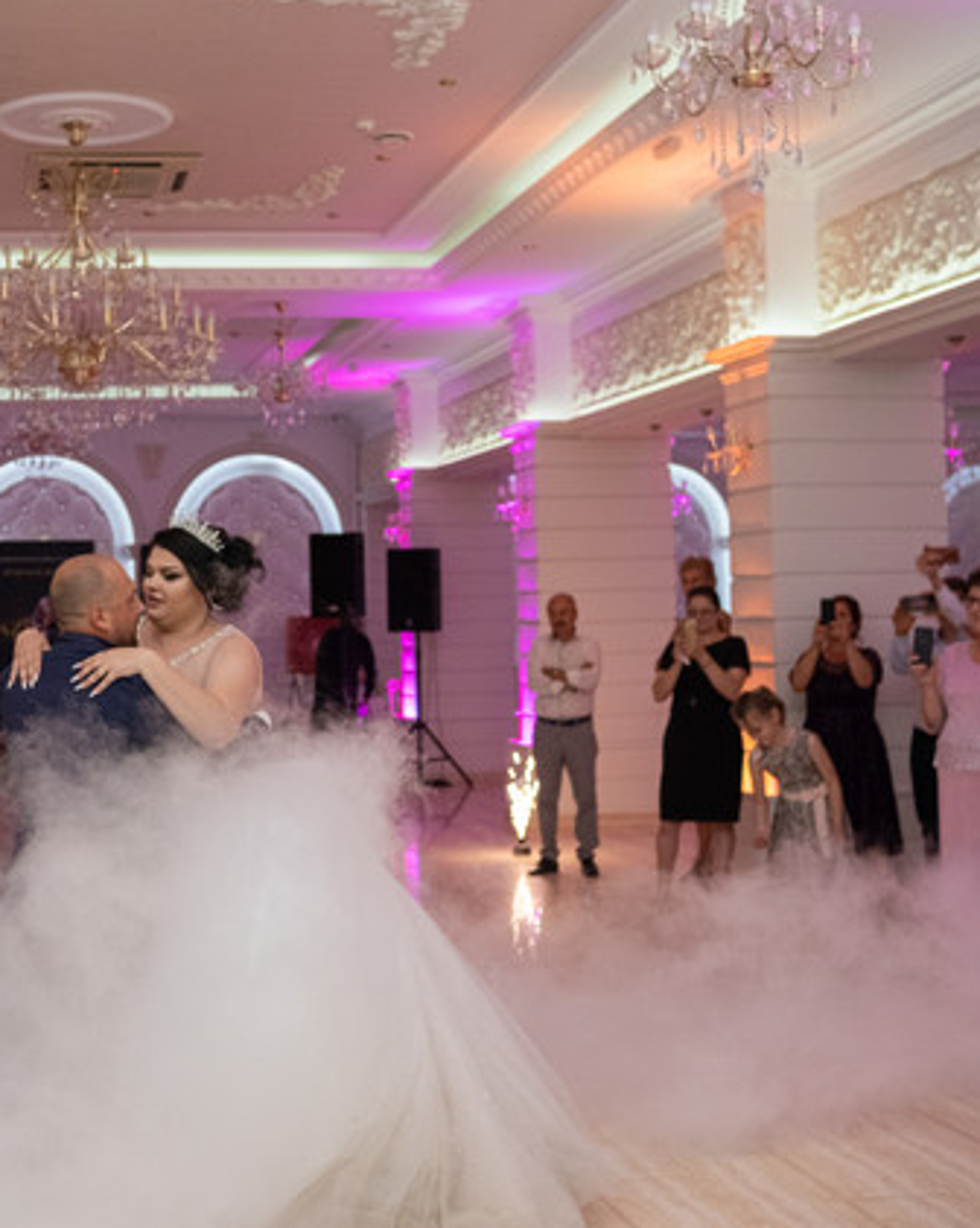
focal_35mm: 50
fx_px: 1815
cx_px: 228
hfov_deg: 29.7
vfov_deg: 37.4
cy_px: 611
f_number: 2.2
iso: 1600
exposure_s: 1/125
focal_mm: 23
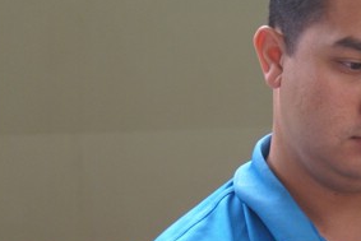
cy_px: 168
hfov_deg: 12.1
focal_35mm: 167
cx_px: 369
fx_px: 1678
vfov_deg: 8.2
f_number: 5.6
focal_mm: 45
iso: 500
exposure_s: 1/60
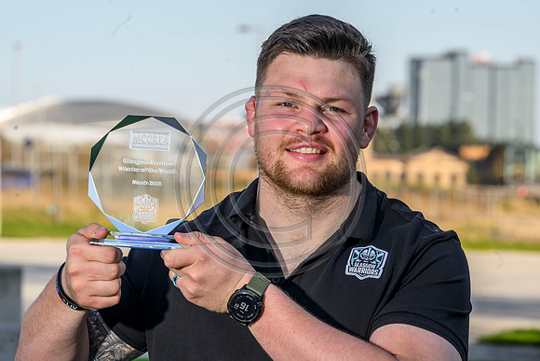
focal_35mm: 175
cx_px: 270
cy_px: 180
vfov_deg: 7.9
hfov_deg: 11.7
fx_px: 2625
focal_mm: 175
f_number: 10
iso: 320
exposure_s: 1/250
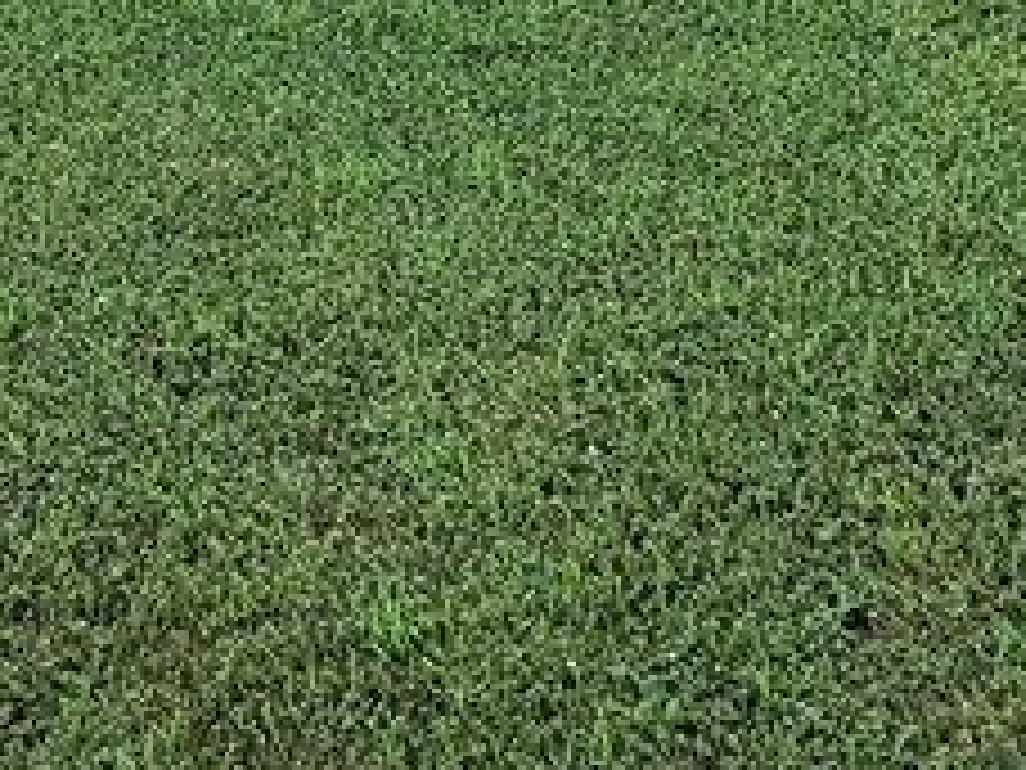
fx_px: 1867
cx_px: 256
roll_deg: +6.6
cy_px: -657
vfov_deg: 18.0
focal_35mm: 63
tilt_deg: +5.3
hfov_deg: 30.2
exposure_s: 1/770
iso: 25
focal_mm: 2.22
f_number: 2.2
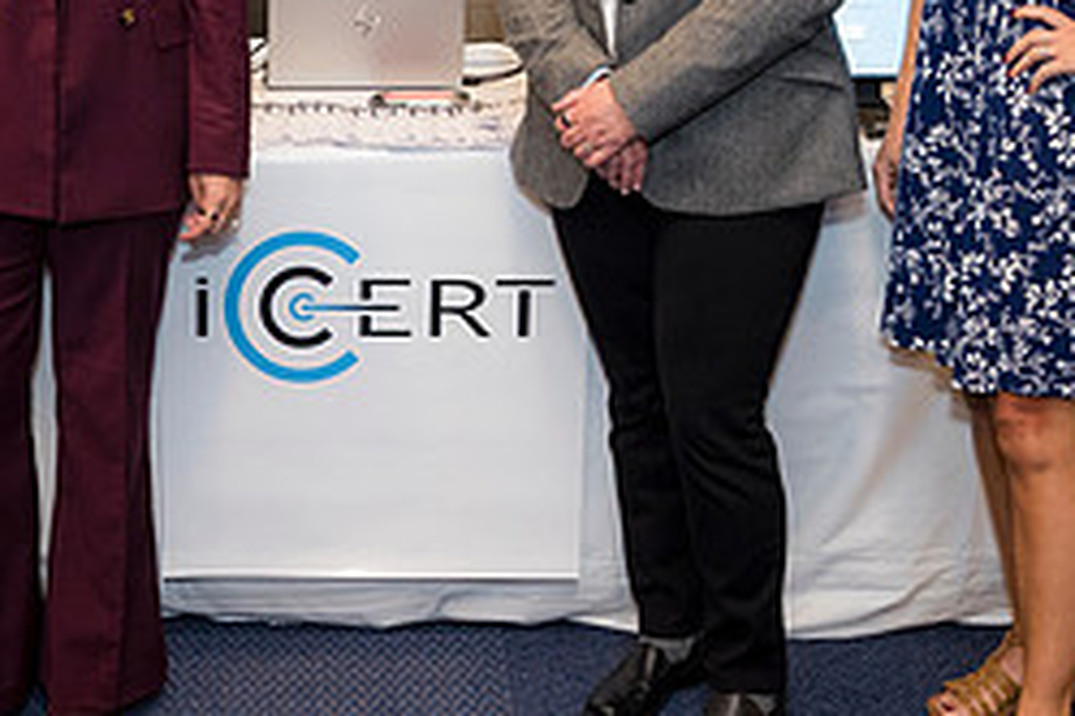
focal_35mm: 56
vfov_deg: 23.5
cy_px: 67
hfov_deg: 33.7
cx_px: 99
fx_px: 1672
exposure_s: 1/125
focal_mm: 24
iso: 1800
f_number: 5
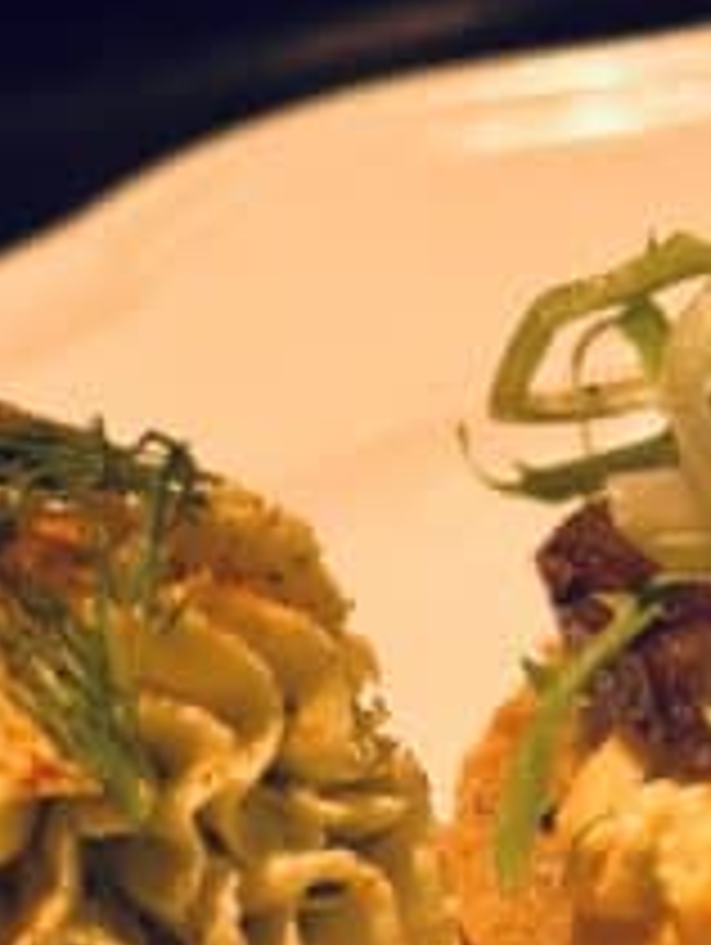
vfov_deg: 14.2
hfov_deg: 10.8
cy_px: 904
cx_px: 648
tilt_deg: -34.5
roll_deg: +13.1
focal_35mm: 137
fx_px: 3744
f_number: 1.78
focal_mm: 6.86
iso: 200
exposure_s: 1/120
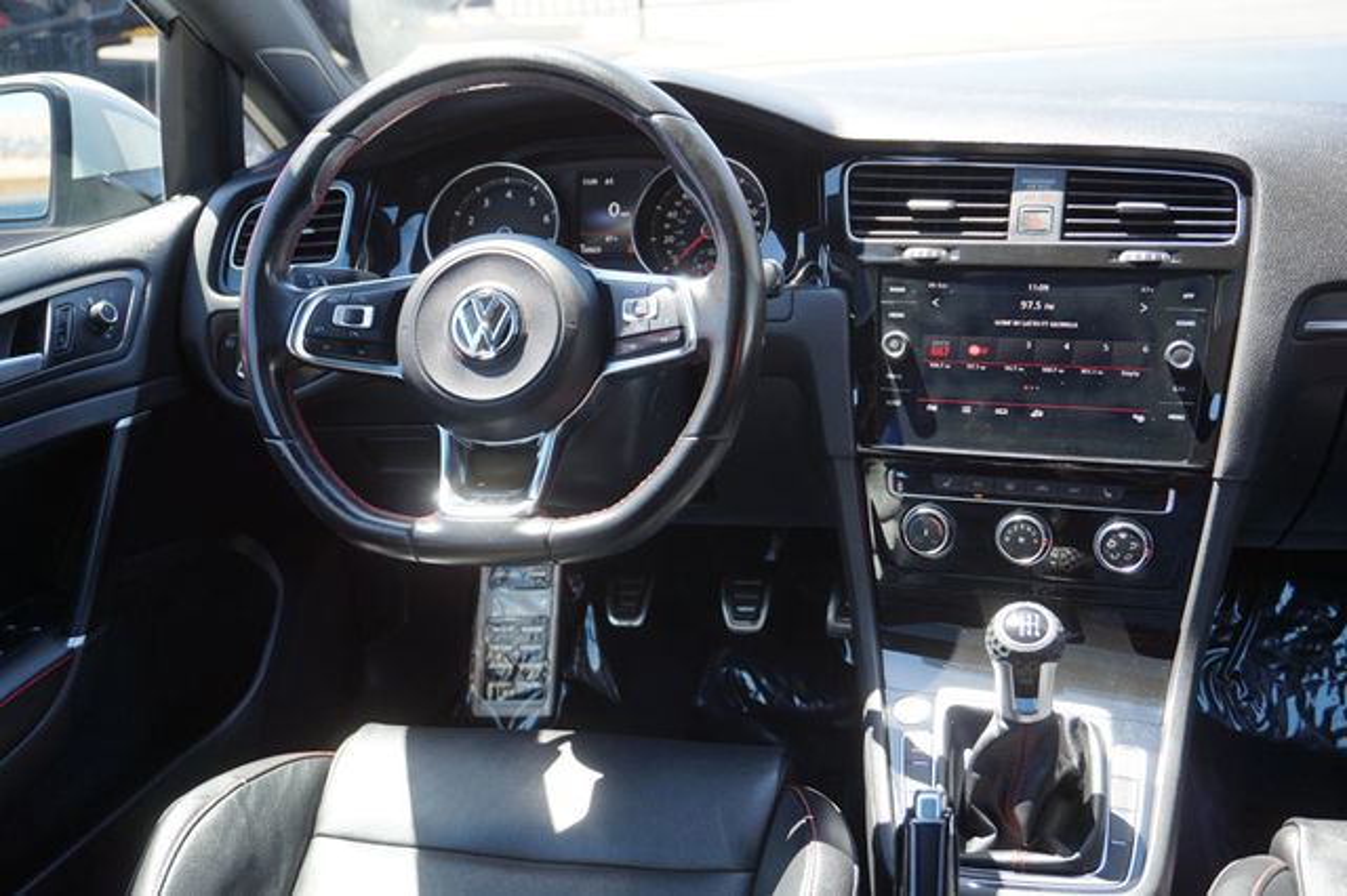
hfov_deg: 53.2
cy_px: 448
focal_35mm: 36
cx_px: 674
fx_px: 1346
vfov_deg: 36.8
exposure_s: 1/60
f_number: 4.5
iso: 100
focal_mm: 24
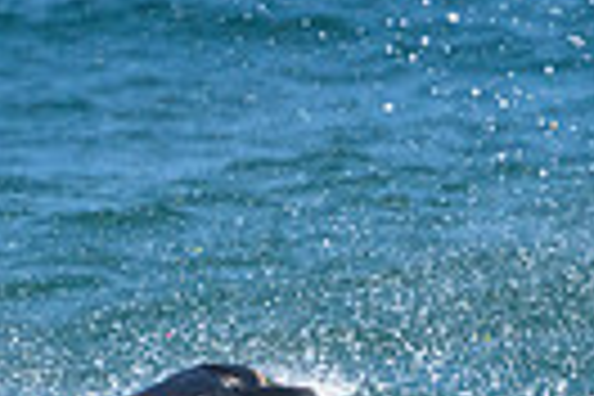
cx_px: 137
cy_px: 560
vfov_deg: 0.3
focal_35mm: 4036
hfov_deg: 0.5
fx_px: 66589
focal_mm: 800
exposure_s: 1/2000
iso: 1100
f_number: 11
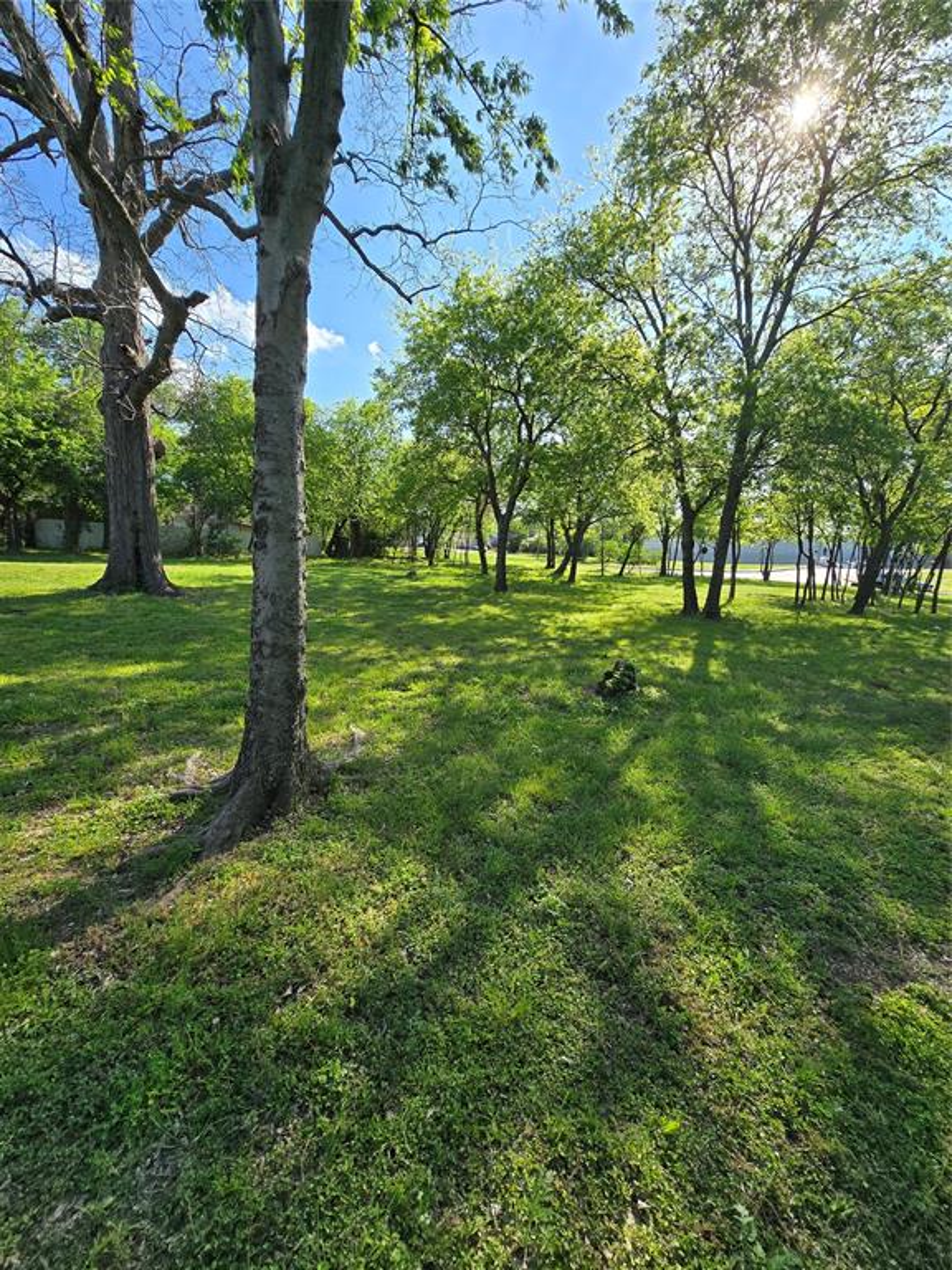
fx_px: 477
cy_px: 635
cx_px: 476
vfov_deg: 106.2
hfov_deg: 89.9
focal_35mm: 13
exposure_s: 1/1559
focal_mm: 2.2
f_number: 2.2
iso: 50
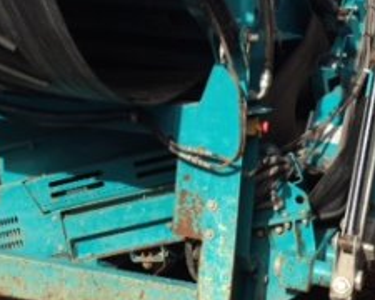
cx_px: 218
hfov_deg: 21.0
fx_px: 1010
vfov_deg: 16.3
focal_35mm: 91
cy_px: -42
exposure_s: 1/1151
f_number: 2.4
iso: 50
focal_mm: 4.28
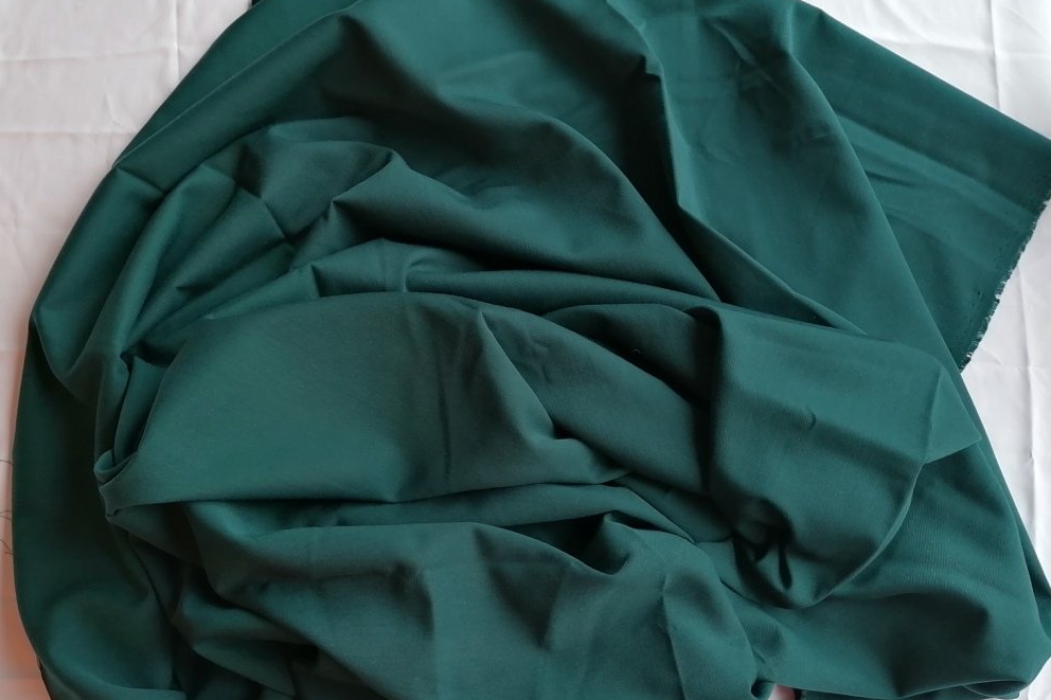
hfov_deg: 63.7
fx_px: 846
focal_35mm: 29
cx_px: 529
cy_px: 380
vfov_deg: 44.9
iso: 100
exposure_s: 1/50
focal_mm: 4.75
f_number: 1.8
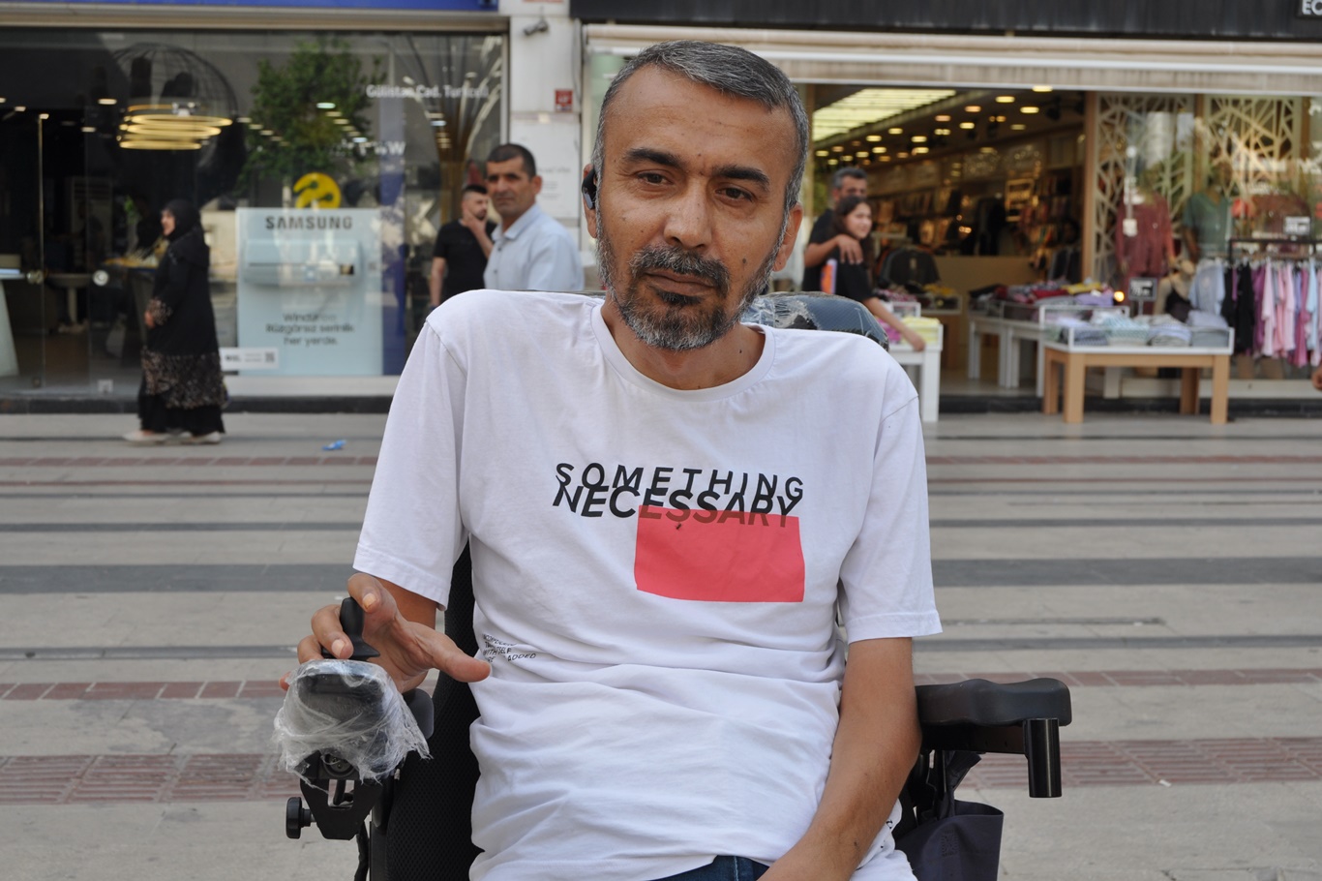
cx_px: 661
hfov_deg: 41.1
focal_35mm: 48
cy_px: 440
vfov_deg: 28.1
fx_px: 1762
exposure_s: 1/125
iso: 220
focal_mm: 32
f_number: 5.6
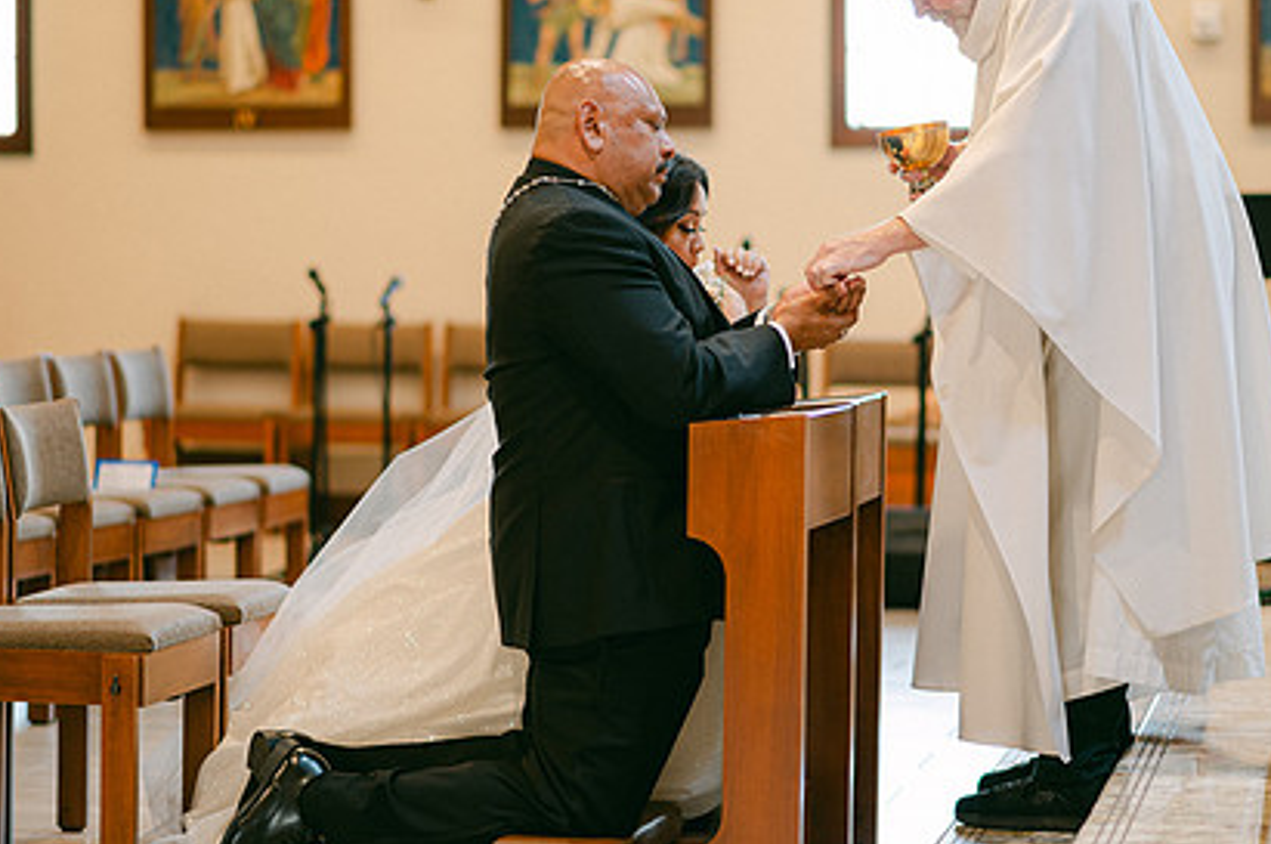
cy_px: 334
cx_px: 702
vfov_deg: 11.4
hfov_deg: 17.1
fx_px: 4232
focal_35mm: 120
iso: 320
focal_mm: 85
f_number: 1.8
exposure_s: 1/125
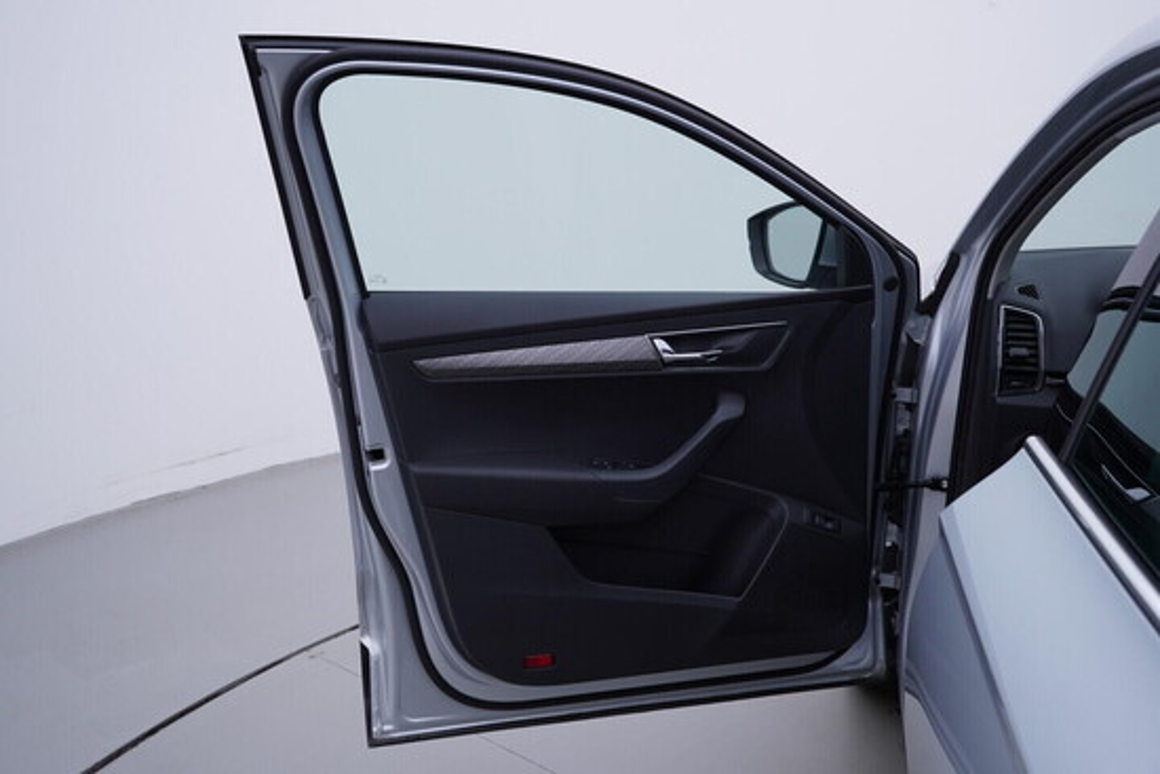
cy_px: 387
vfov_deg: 36.9
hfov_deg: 53.1
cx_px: 580
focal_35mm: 36
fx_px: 1160
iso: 125
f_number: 4
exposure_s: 1/80
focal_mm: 24
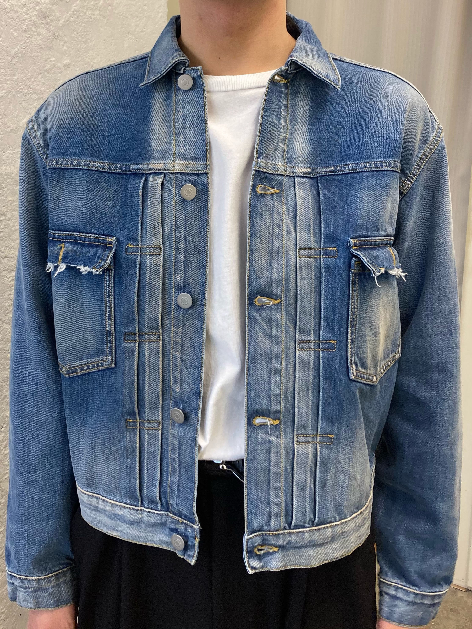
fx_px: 509
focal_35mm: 28
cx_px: 236
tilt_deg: -11.4
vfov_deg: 63.4
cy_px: 314
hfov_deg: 49.7
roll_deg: +0.7
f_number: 1.8
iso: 64
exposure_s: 1/50
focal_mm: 3.99
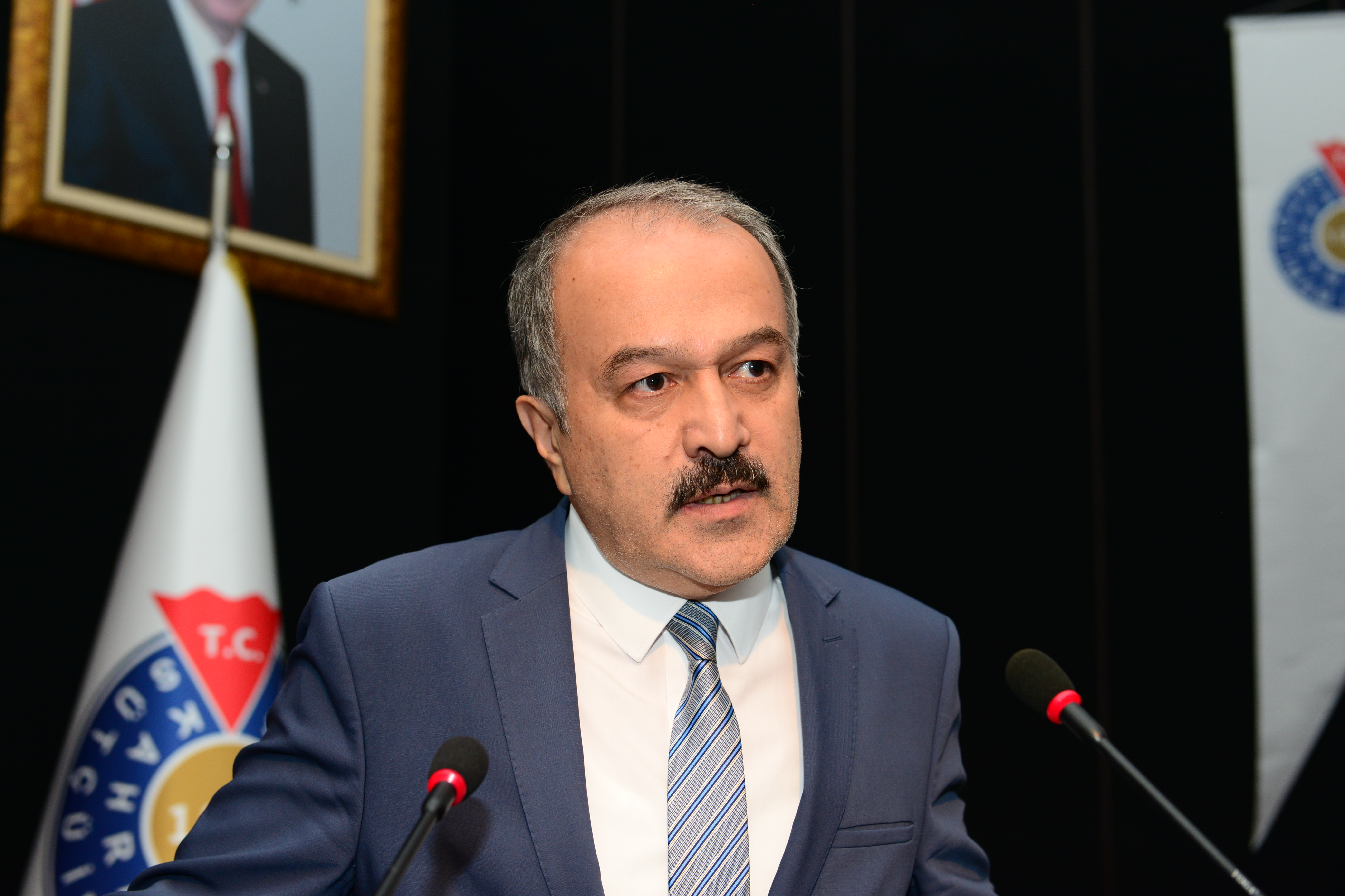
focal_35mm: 56
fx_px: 2092
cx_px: 672
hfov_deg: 35.6
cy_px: 448
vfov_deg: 24.2
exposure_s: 1/160
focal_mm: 56
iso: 1000
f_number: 4.5
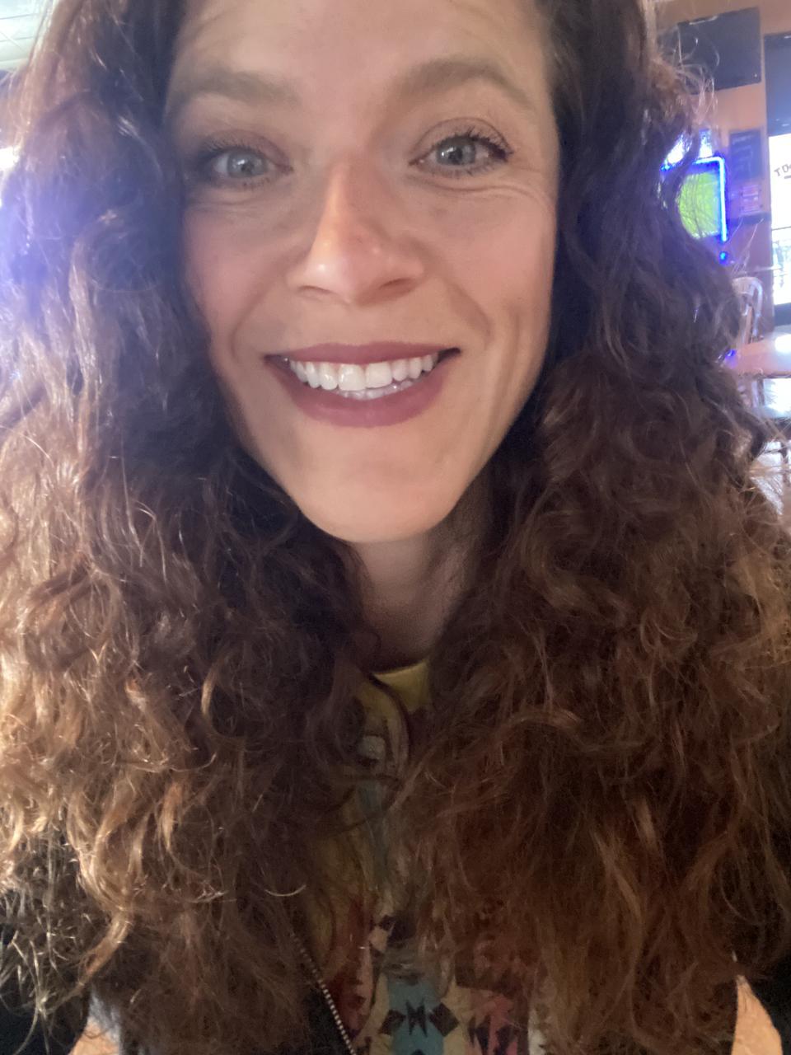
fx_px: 914
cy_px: 528
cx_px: 396
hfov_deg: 46.8
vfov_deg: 60.0
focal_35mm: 30
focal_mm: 2.71
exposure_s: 1/15
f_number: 2.2
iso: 1250
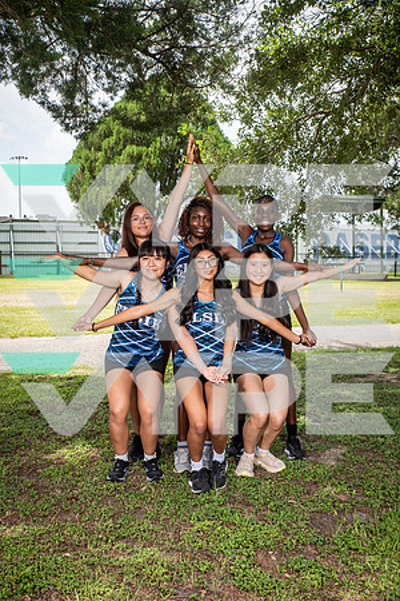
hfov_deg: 31.9
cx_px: 200
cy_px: 300
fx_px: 700
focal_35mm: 42
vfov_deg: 46.4
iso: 250
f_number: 6.3
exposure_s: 1/400
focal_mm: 42
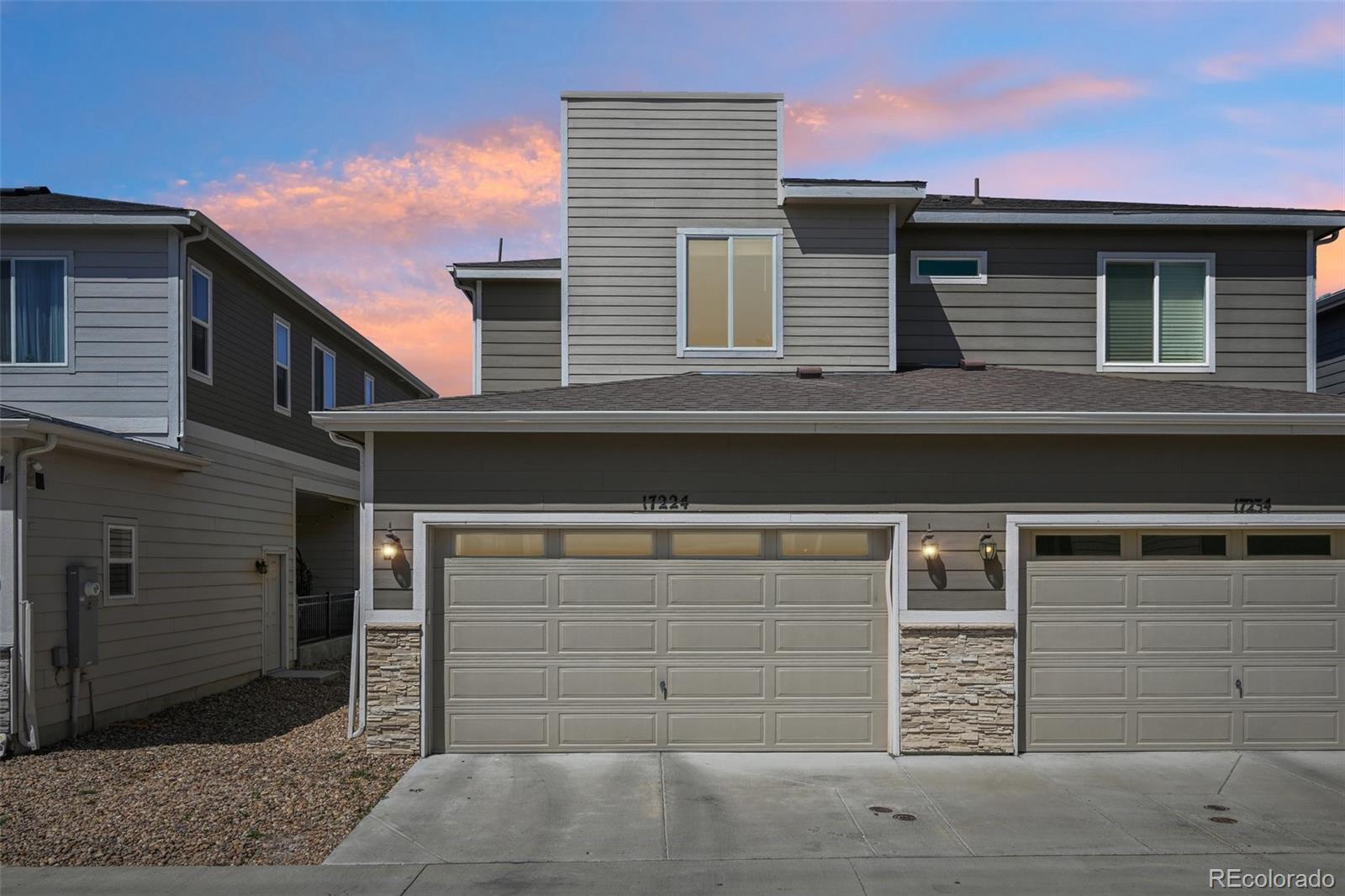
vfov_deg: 52.2
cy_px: 448
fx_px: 915
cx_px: 672
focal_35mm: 24
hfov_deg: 72.6
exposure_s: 1/125
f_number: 11
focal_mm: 24.5
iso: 64
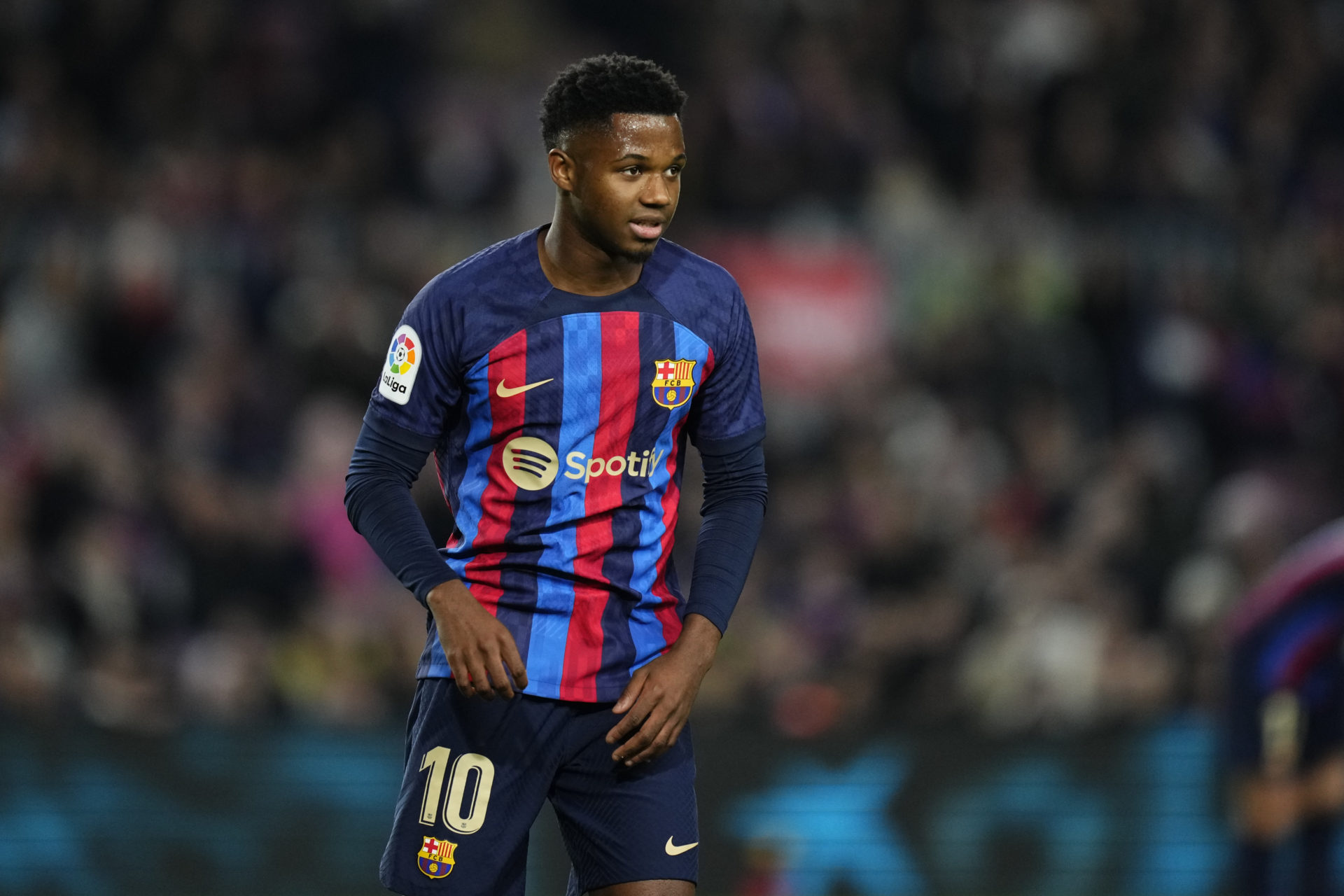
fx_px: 14932
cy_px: 448
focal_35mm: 400
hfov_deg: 5.2
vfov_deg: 3.4
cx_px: 672
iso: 2500
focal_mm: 400
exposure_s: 1/1600
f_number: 2.8
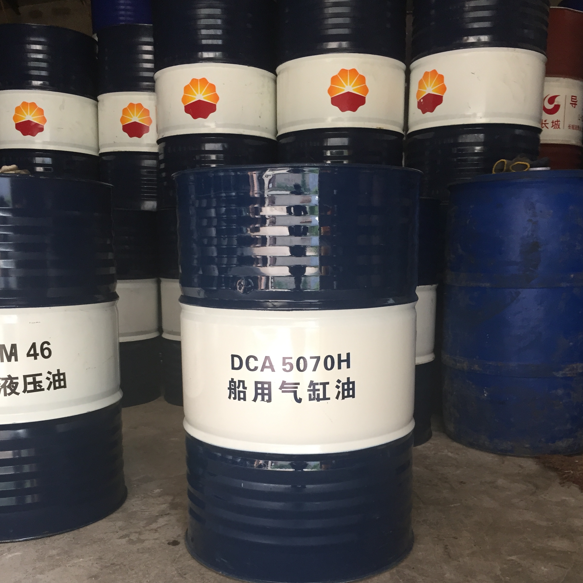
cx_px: 289
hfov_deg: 47.2
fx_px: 667
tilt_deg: -9.5
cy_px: 364
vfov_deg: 46.8
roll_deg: +0.8
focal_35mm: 35
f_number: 2.2
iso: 32
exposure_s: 1/30
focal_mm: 4.15
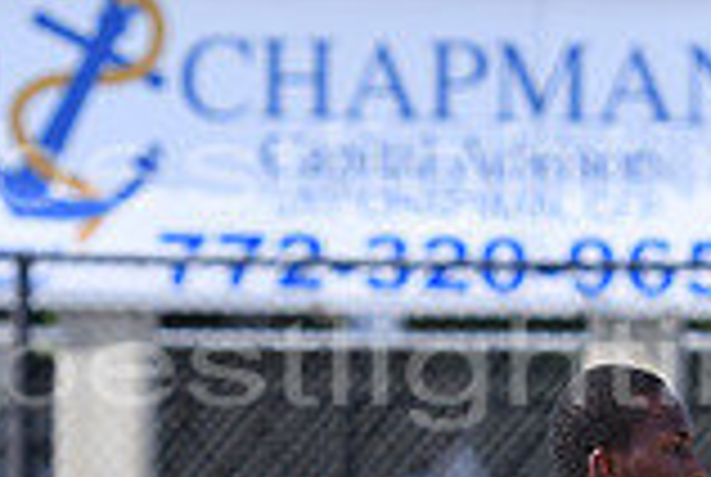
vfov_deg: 2.0
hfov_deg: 3.0
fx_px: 13590
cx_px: 594
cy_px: 866
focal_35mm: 687
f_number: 4
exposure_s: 1/2000
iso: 200
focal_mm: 125
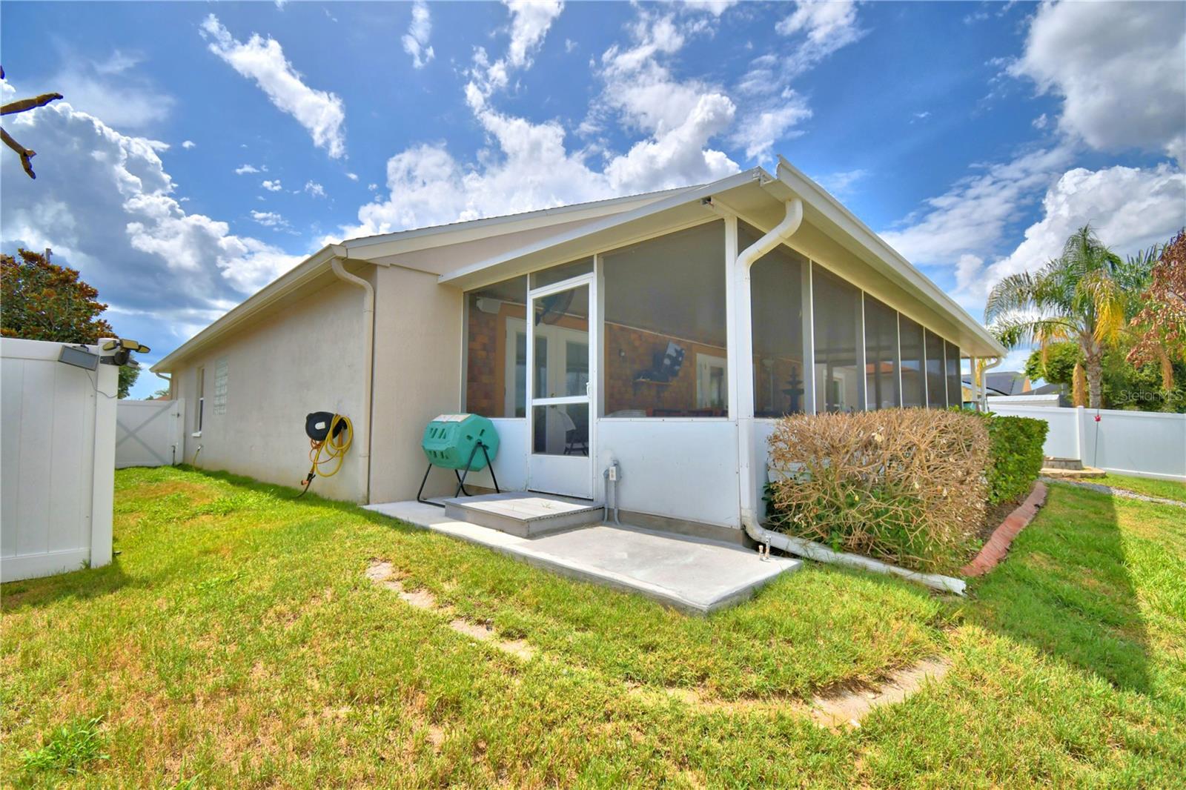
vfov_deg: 77.3
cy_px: 395
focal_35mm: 15
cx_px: 593
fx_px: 494
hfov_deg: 100.4
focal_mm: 10
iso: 100
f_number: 4.5
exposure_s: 1/1600
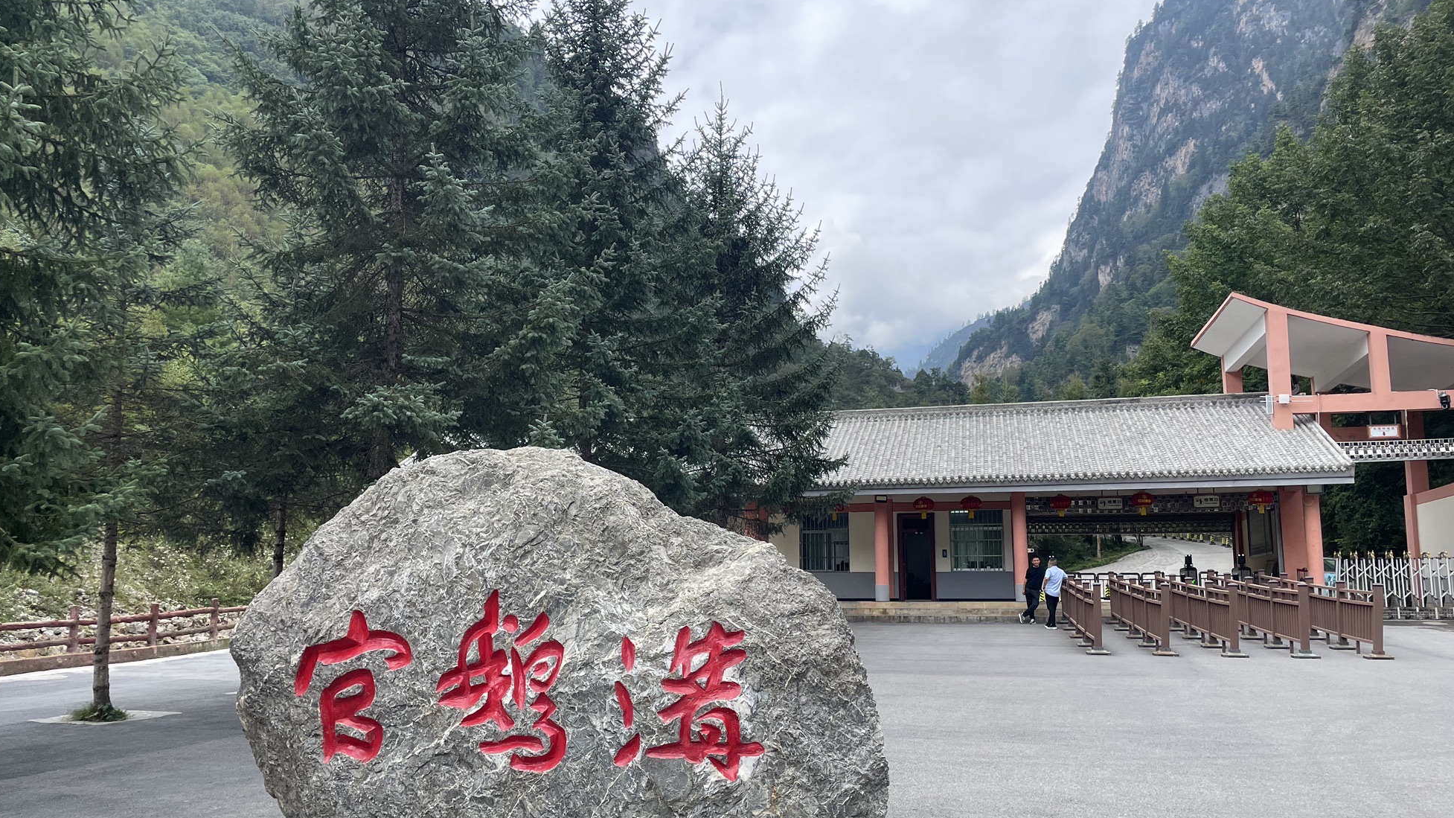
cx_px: 723
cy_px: 470
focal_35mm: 29
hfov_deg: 66.1
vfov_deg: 40.1
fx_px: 1118
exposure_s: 1/842
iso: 32
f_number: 1.6
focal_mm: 4.2
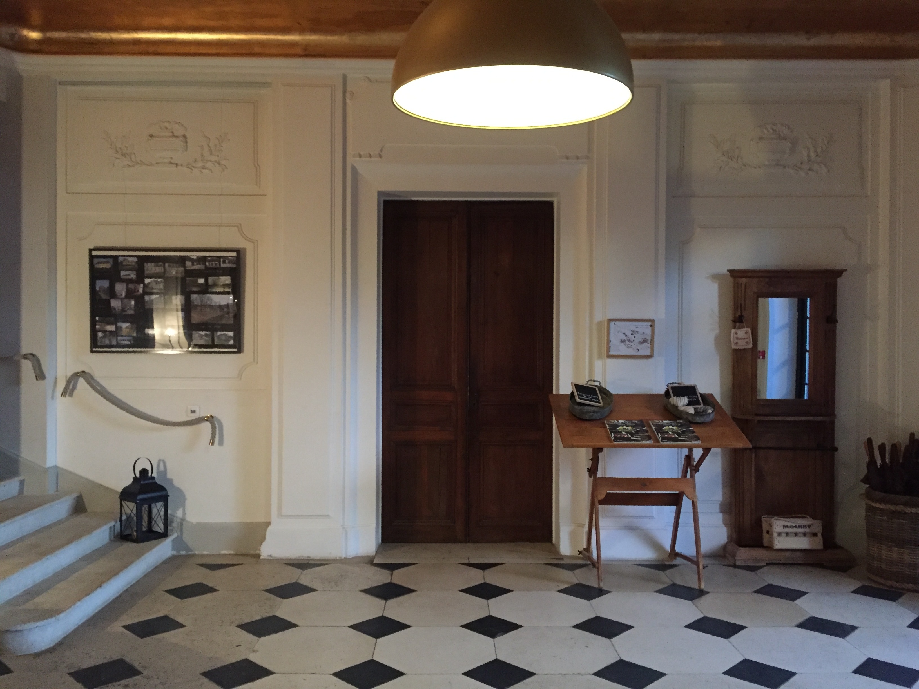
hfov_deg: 61.7
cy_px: 344
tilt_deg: -0.1
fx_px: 770
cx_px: 460
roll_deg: -1.2
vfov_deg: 48.2
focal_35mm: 29
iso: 400
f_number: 2.2
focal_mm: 4.15
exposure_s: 1/17
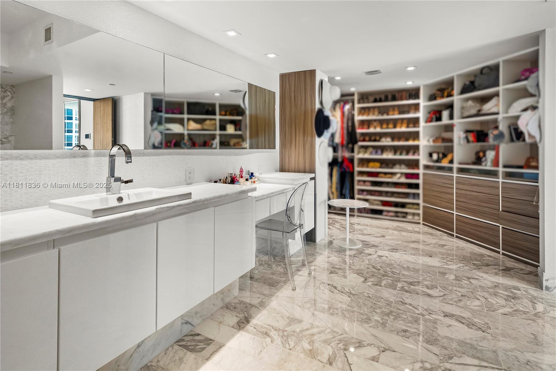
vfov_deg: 73.8
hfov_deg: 96.7
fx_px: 247
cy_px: 186
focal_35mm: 16
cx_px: 278
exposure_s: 1/3
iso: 200
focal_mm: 16
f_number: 8
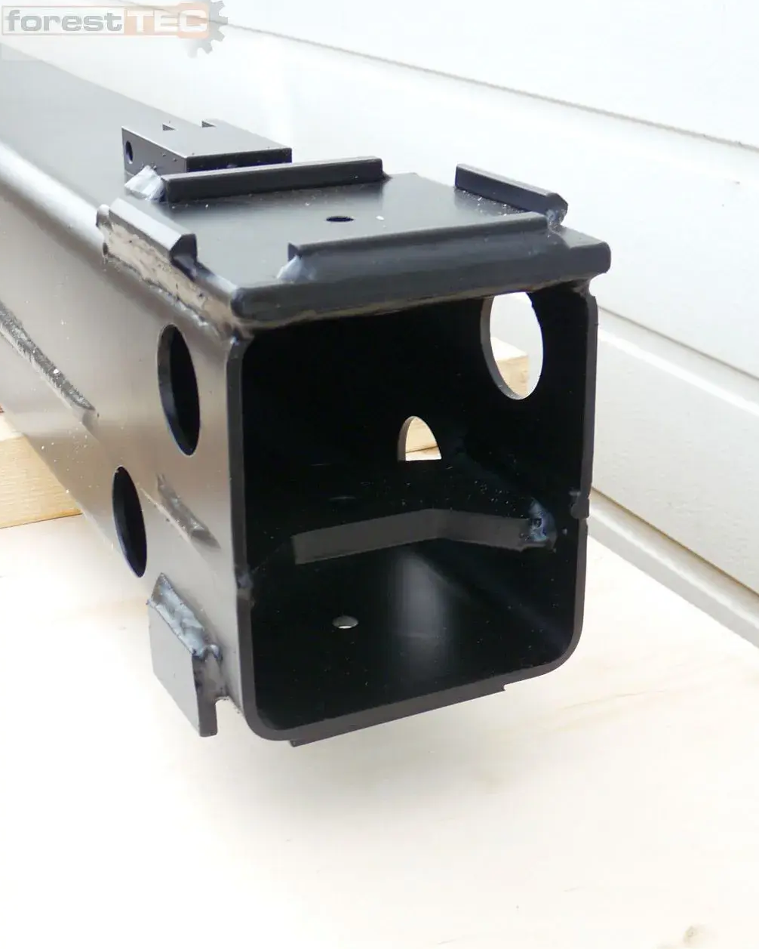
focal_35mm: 53
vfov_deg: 35.4
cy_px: 490
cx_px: 380
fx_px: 1488
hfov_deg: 28.6
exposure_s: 1/60
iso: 100
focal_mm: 6.4
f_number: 3
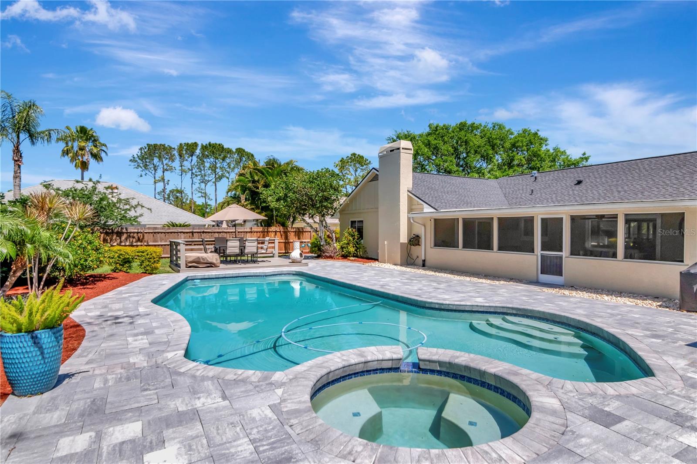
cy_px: 232
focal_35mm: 20
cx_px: 348
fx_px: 377
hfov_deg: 85.4
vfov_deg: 63.2
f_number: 9
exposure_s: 1/2000
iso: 640
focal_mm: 13
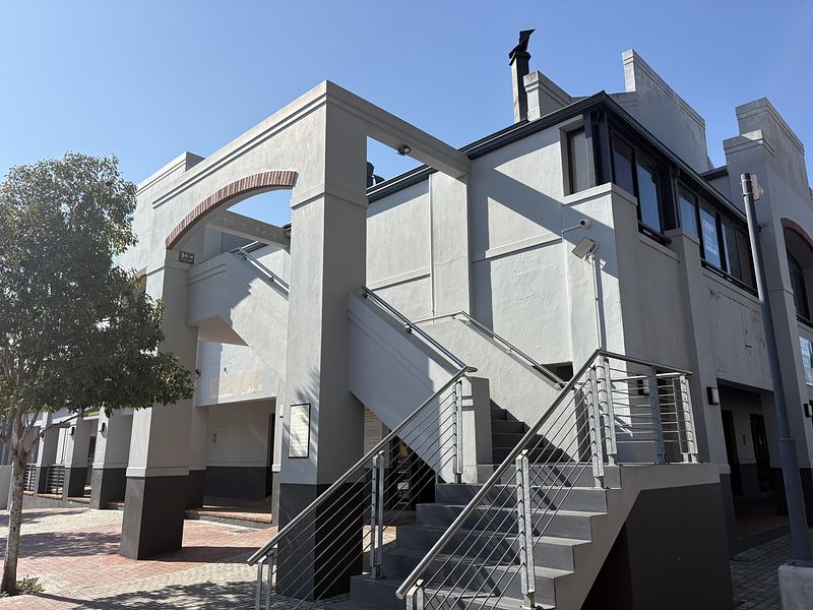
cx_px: 406
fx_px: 611
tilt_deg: +14.1
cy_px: 305
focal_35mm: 26
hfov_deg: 67.3
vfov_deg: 53.1
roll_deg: +1.4
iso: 50
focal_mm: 5.96
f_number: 1.6
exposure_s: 1/2985
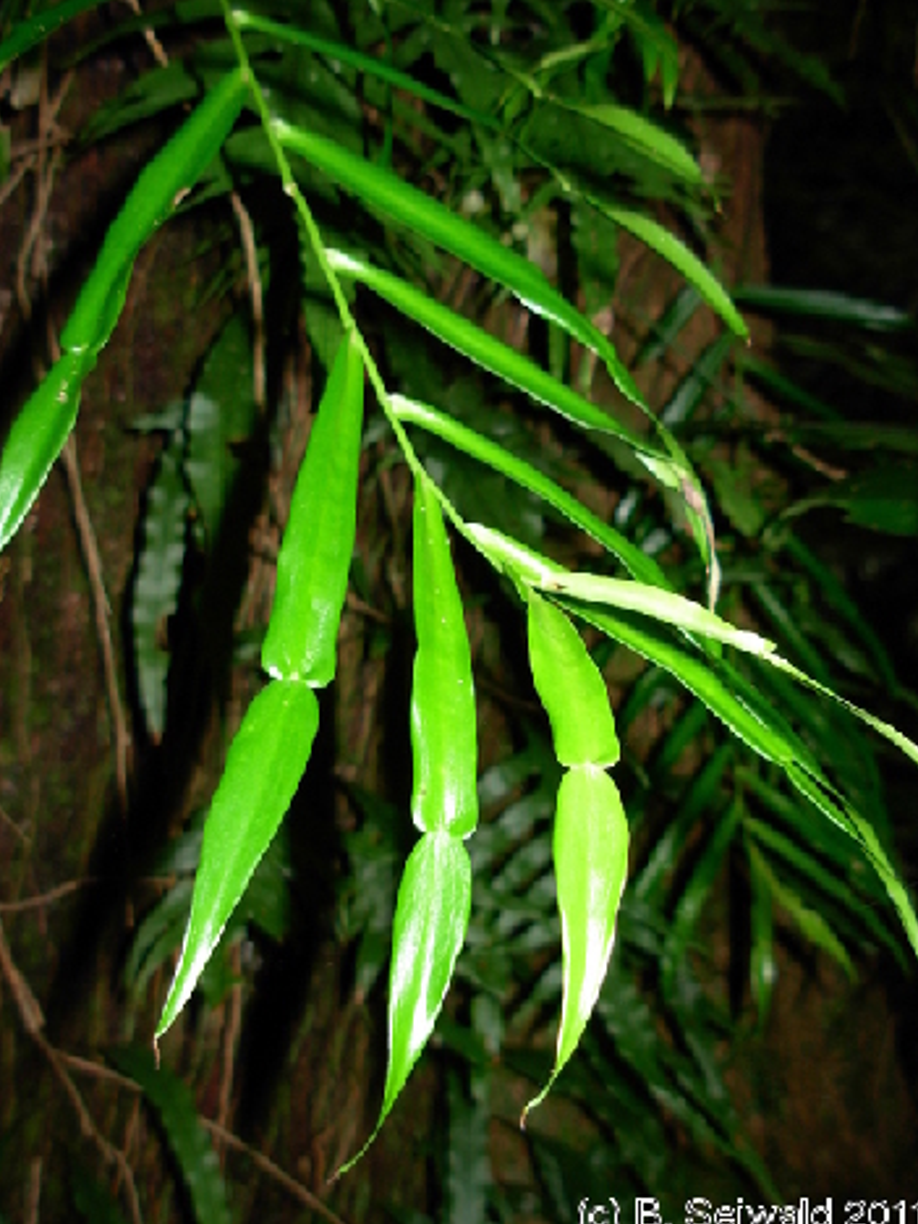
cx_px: 463
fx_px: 1379
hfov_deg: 36.8
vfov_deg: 47.9
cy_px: 612
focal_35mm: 39
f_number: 2.9
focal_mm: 6.3
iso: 79
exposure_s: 1/22.6
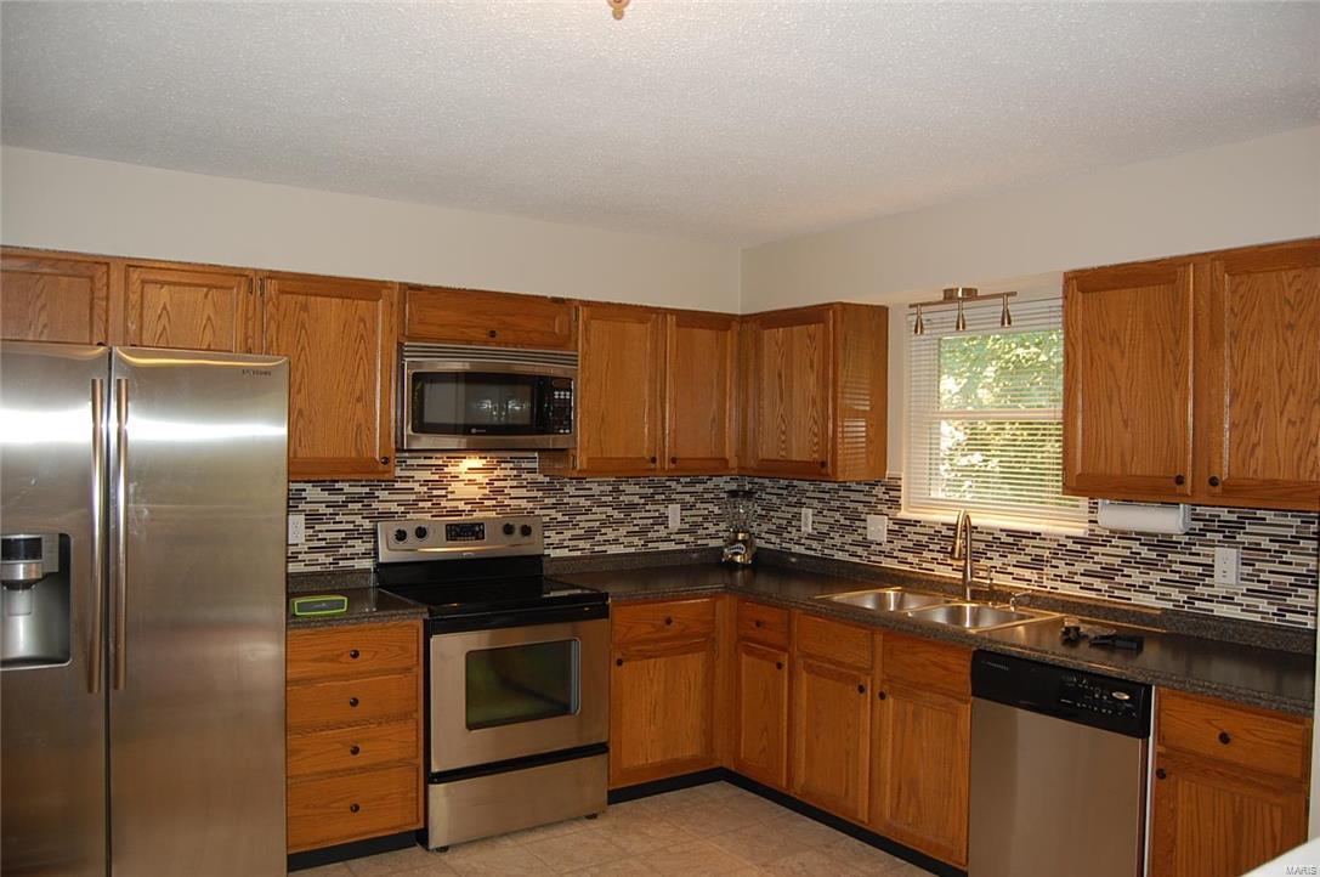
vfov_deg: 47.8
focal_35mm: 27
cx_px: 660
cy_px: 438
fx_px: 989
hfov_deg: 67.4
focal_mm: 18
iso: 400
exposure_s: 1/60
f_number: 3.5
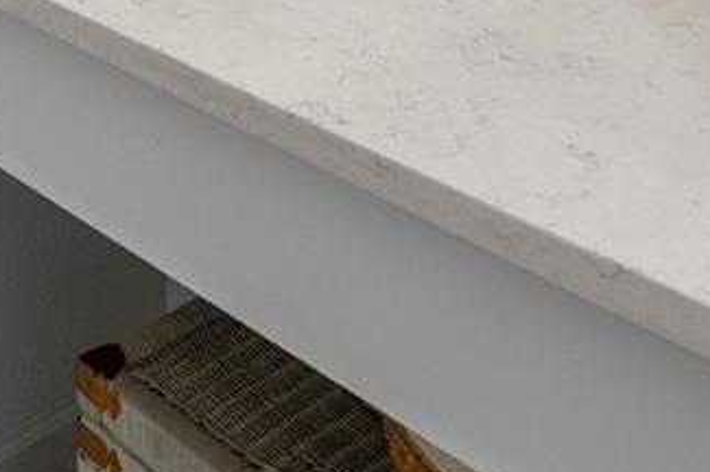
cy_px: -485
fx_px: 1359
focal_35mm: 69
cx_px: 2
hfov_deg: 27.6
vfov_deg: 15.5
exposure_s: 1/30
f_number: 8
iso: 800
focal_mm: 14
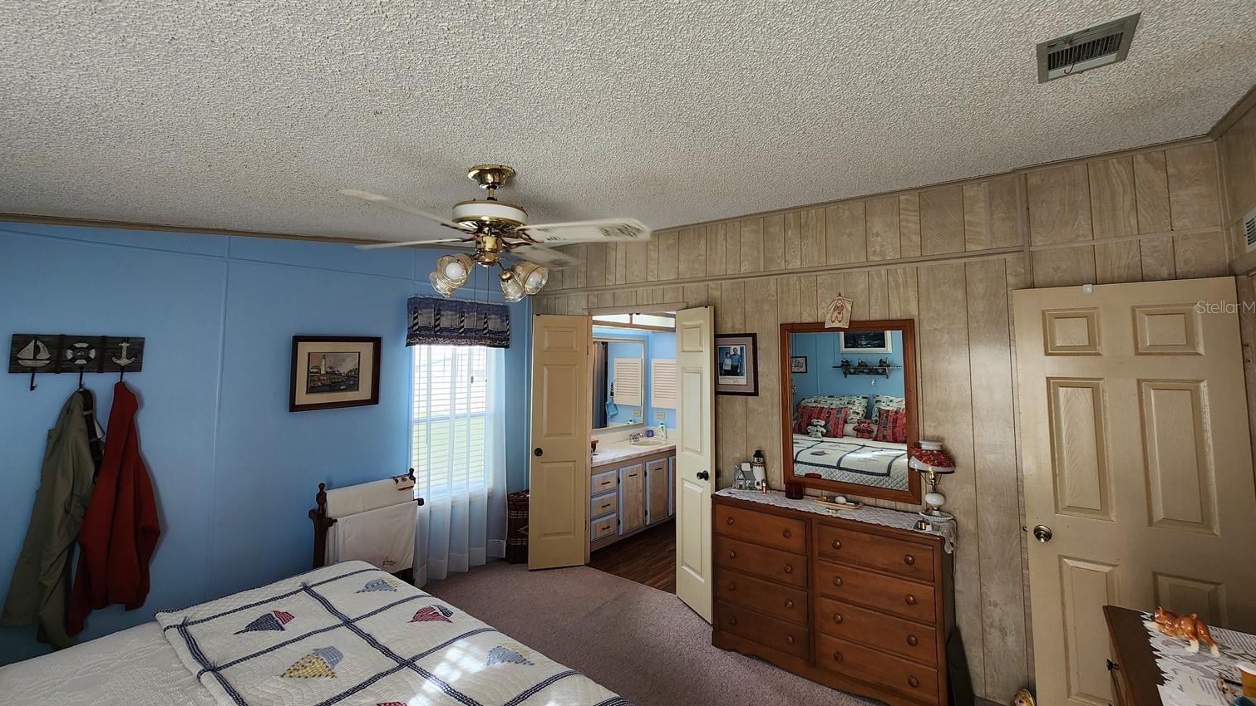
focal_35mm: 15
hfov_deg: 103.0
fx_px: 500
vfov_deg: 70.2
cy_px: 306
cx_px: 610
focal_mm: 2.2
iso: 80
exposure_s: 1/60
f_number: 2.2
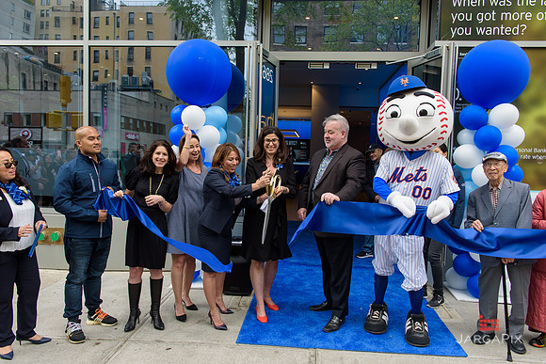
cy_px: 182
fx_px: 425
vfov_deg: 46.4
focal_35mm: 28
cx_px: 273
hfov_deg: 65.5
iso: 200
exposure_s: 1/250
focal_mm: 28
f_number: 5
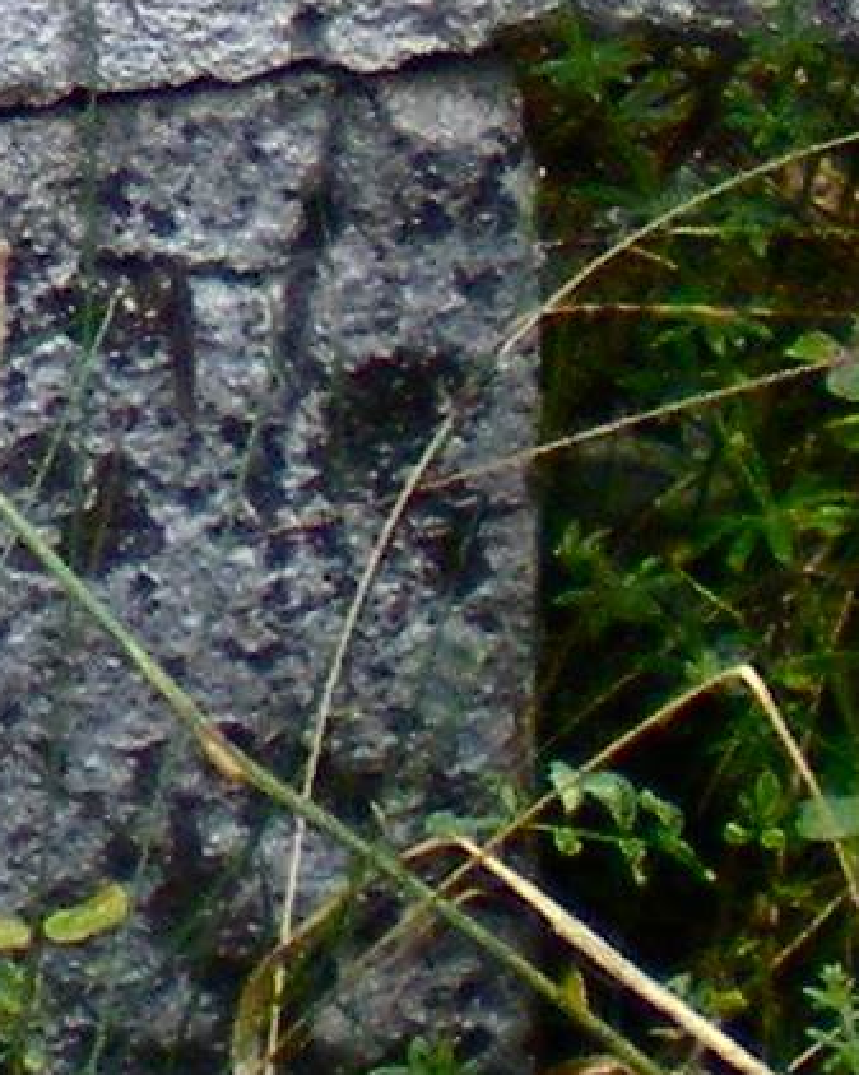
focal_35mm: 287
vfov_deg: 6.5
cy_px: -1243
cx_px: -665
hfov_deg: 5.3
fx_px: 9130
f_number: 3.1
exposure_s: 1/61.5
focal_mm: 6.3
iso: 130
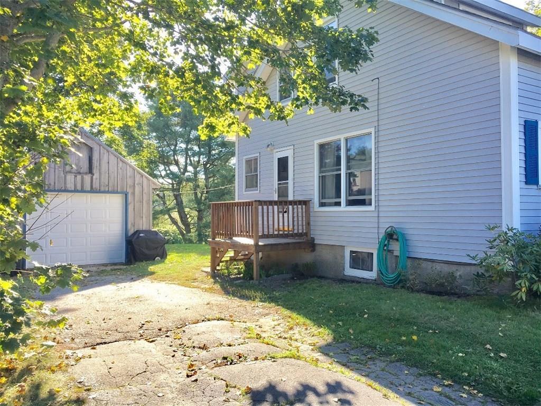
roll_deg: -0.3
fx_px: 453
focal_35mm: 29
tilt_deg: +0.9
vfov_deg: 48.2
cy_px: 203
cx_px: 270
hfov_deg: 61.7
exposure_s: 1/398
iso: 25
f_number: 2.2
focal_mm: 4.15
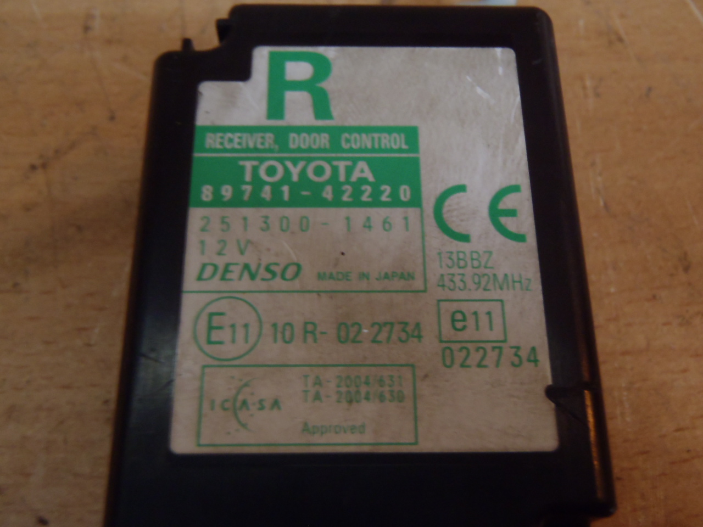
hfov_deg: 50.1
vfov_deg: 38.7
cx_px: 352
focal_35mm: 37
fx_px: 751
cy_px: 264
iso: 320
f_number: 4.7
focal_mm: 6.64
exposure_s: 1/4
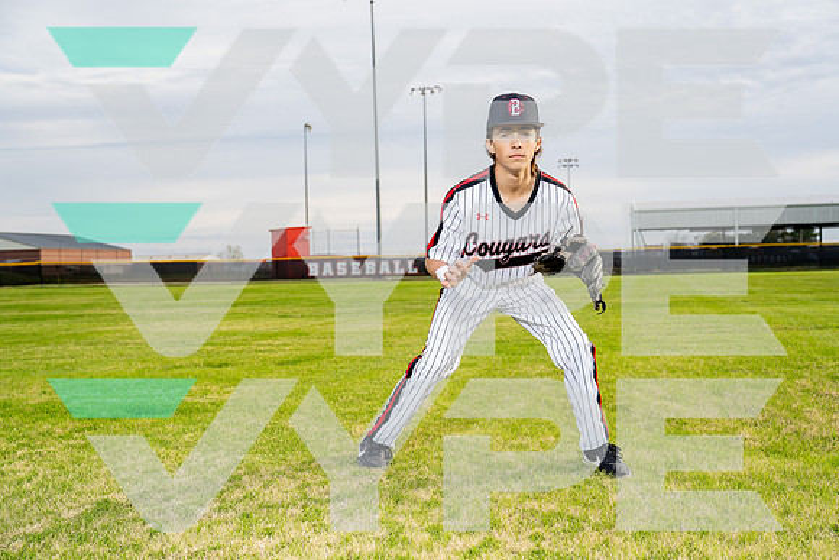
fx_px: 839
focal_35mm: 36
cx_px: 420
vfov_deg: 36.9
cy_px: 280
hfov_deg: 53.1
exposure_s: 1/250
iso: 100
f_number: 4
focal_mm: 36
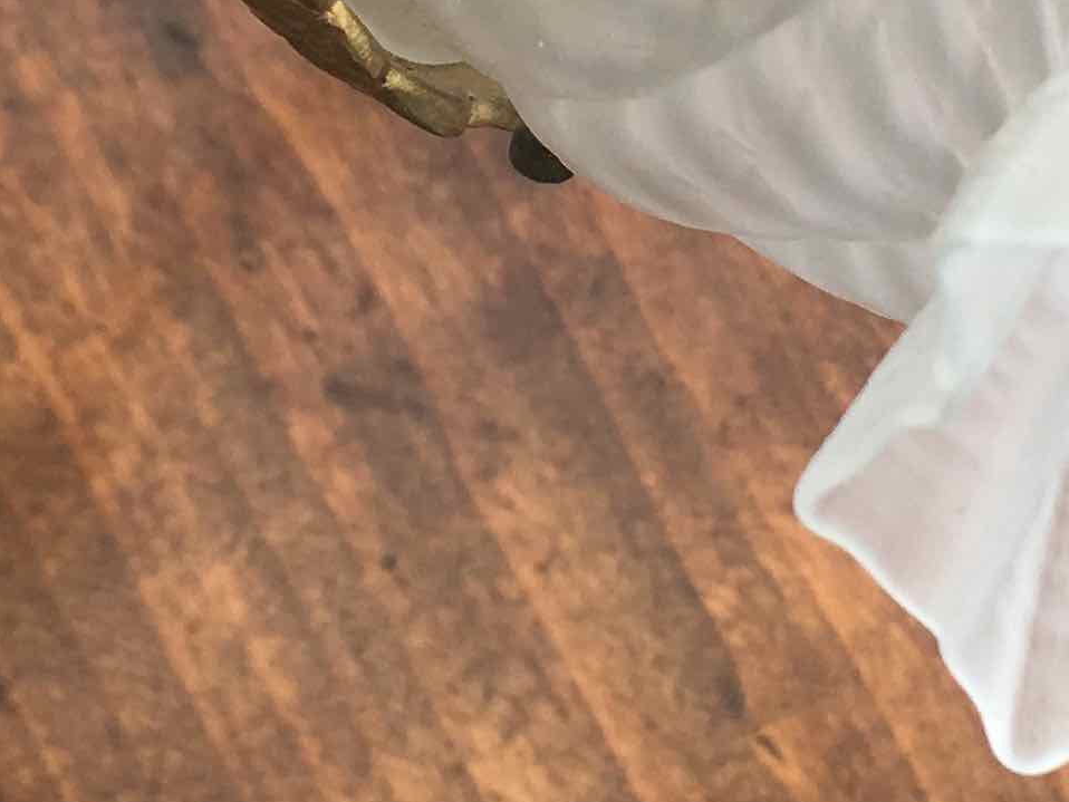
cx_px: 408
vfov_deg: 11.9
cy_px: -136
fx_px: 3769
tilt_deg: -63.0
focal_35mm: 122
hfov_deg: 16.1
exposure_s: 1/330
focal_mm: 4.15
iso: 25
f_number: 2.2
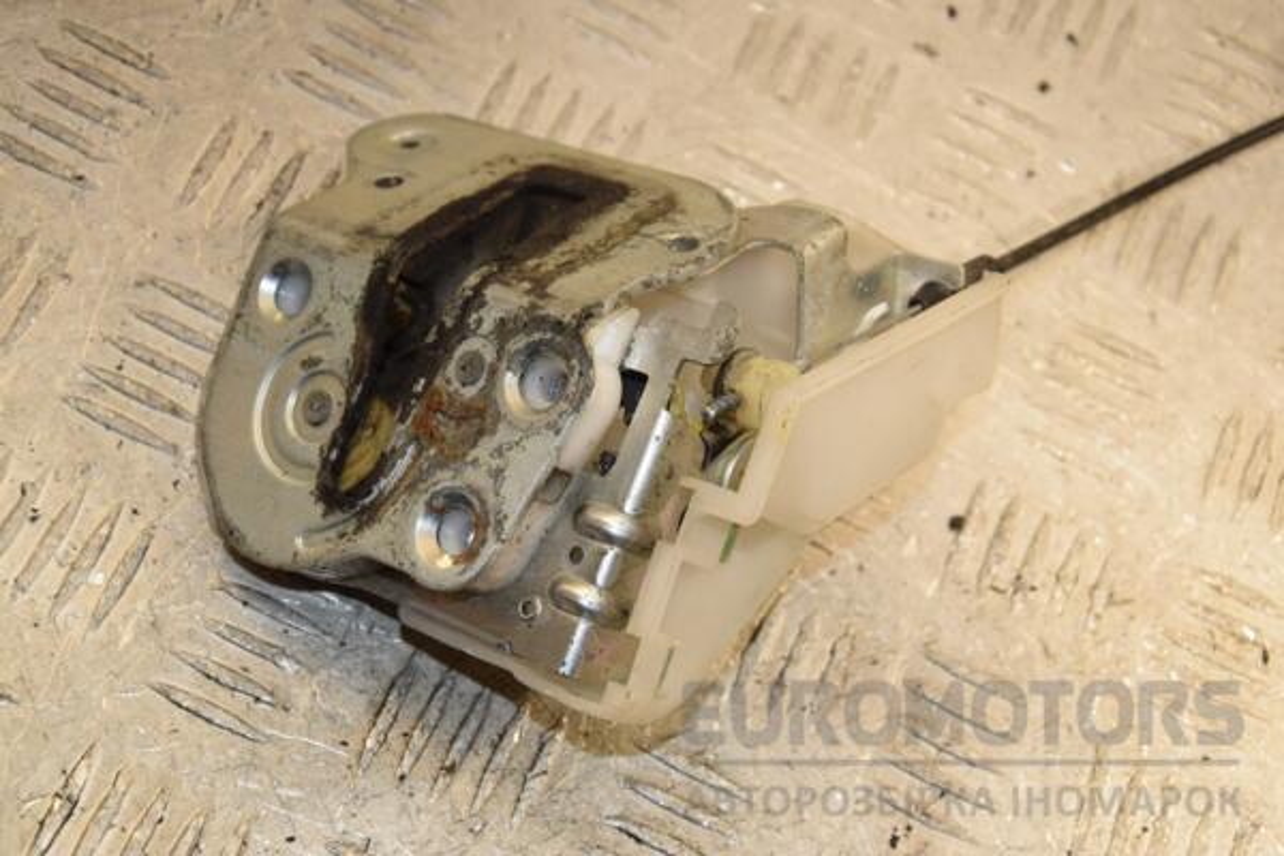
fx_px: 2407
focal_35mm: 68
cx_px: 642
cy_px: 428
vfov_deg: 20.2
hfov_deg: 29.9
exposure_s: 1/200
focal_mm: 45
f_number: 6.3
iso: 800
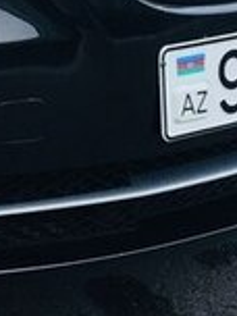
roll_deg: -1.0
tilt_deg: -12.3
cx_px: -173
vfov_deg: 14.9
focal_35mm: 126
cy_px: -95
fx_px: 1150
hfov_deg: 11.1
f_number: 2.2
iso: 40
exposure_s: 1/100
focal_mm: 4.15
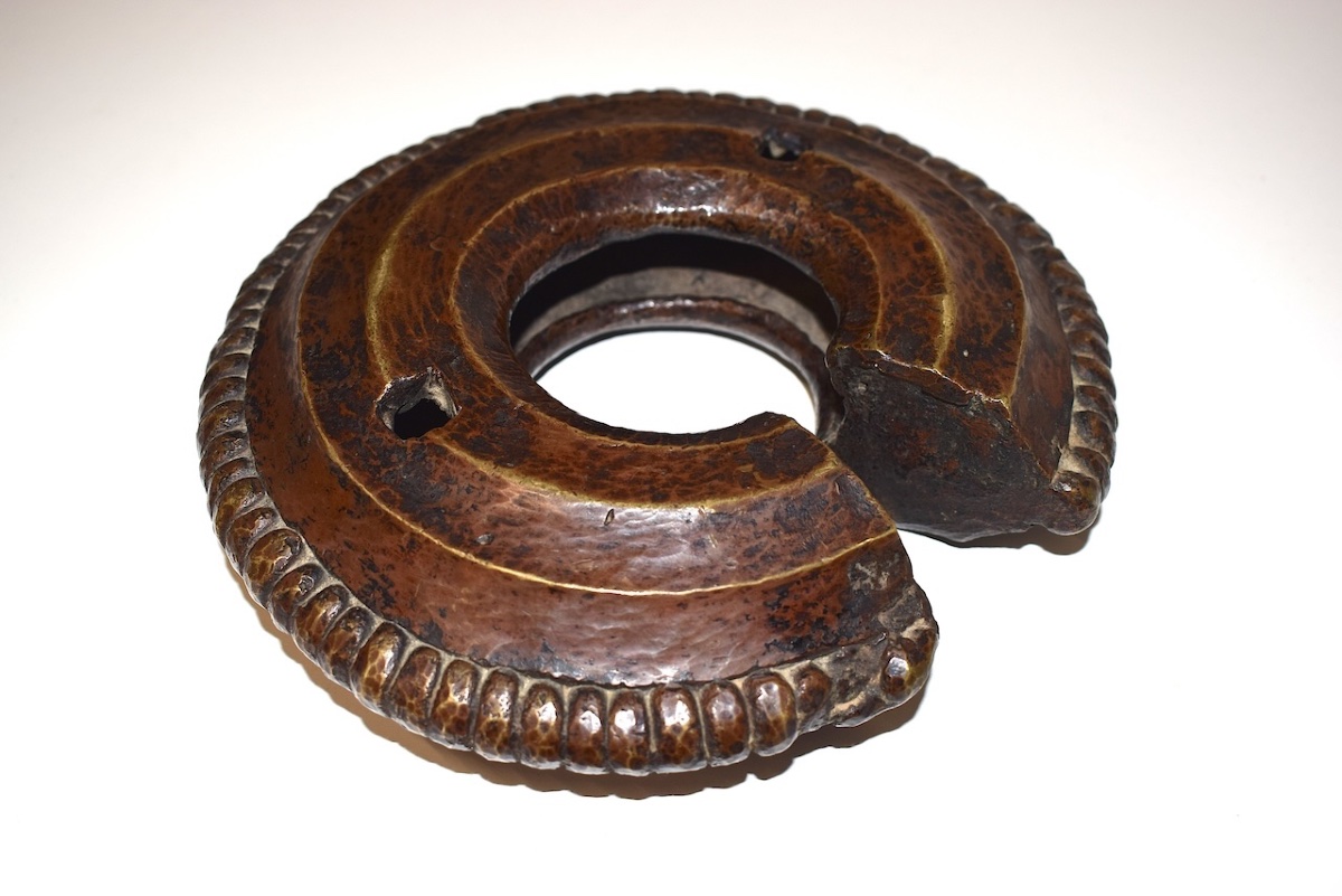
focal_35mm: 38
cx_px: 671
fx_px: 1398
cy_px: 448
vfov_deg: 35.5
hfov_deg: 51.3
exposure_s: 1/125
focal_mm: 25
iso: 180
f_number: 5.6
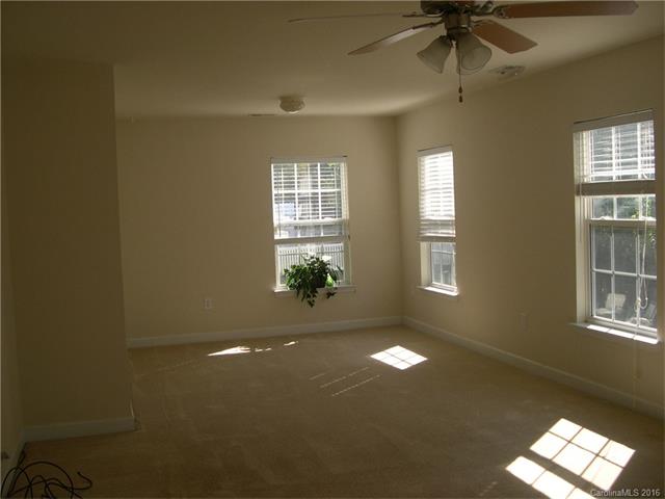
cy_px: 250
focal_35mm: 38
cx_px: 332
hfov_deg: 49.0
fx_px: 730
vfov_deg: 37.7
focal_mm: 8
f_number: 2.8
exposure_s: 1/243
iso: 100
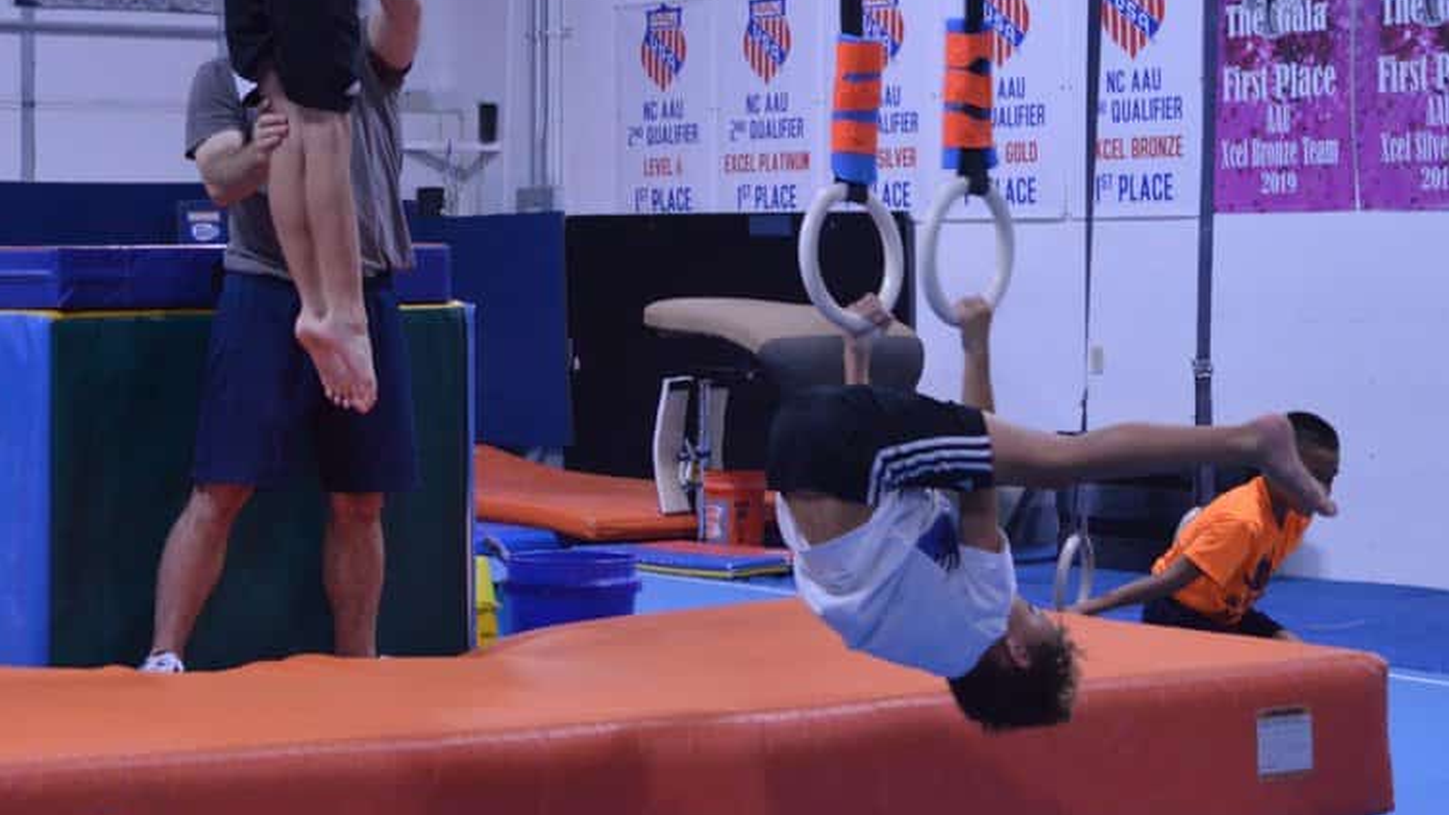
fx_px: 3458
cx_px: 519
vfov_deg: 13.4
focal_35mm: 90
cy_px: 152
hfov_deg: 23.6
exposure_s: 1/100
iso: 1600
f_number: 5
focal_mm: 36
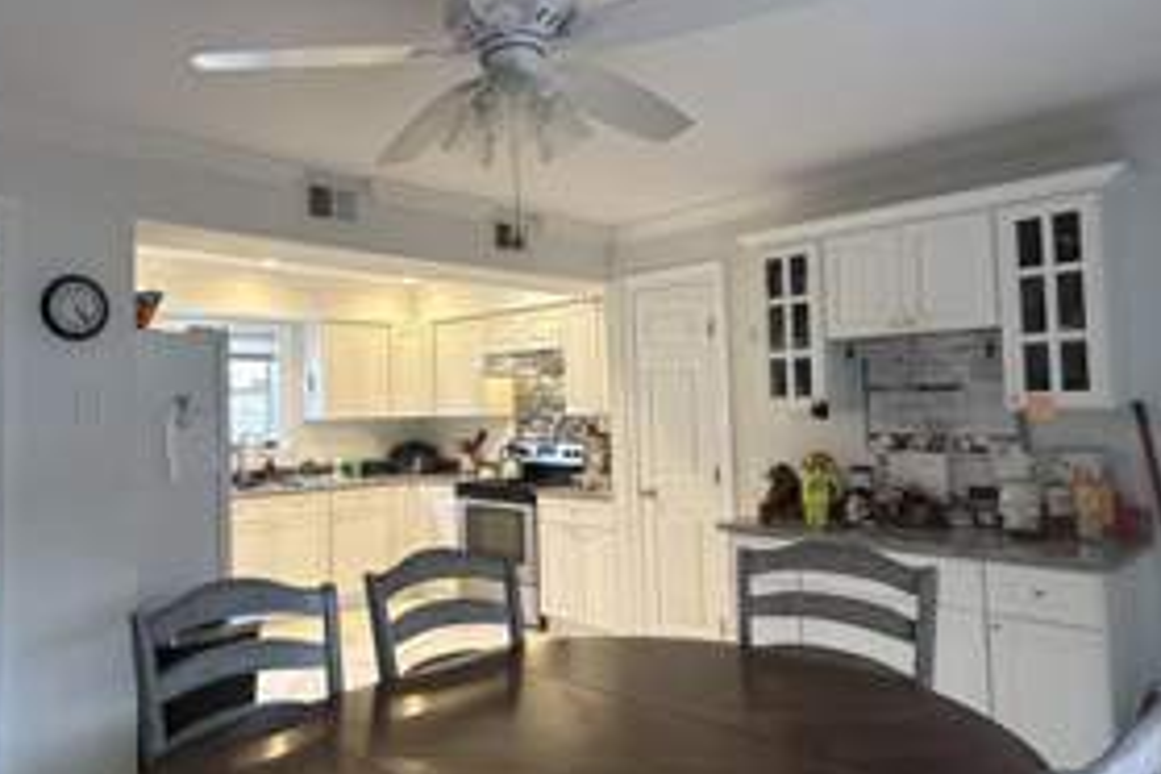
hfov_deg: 69.8
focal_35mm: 25
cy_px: 372
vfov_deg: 51.3
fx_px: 806
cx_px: 404
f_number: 2.2
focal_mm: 2.22
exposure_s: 1/120
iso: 250
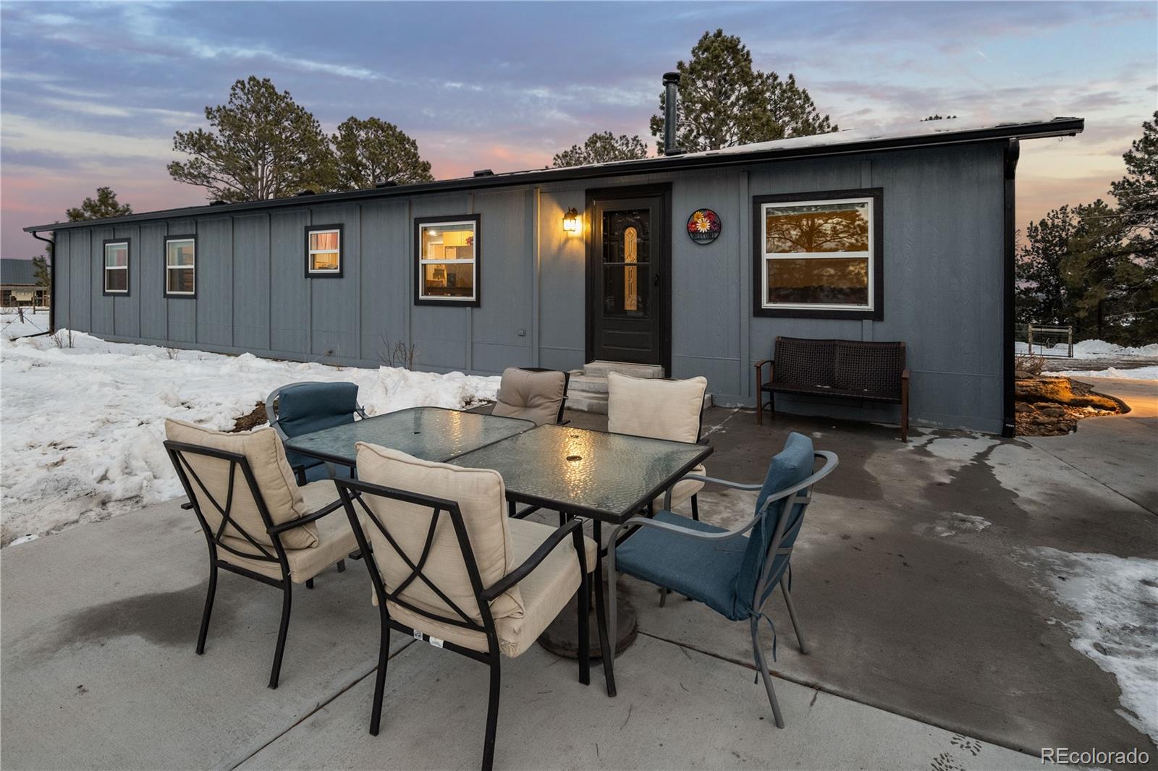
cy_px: 386
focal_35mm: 17
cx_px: 579
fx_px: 547
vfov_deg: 70.4
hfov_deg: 93.3
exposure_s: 1/13
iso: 2500
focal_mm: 17
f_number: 8
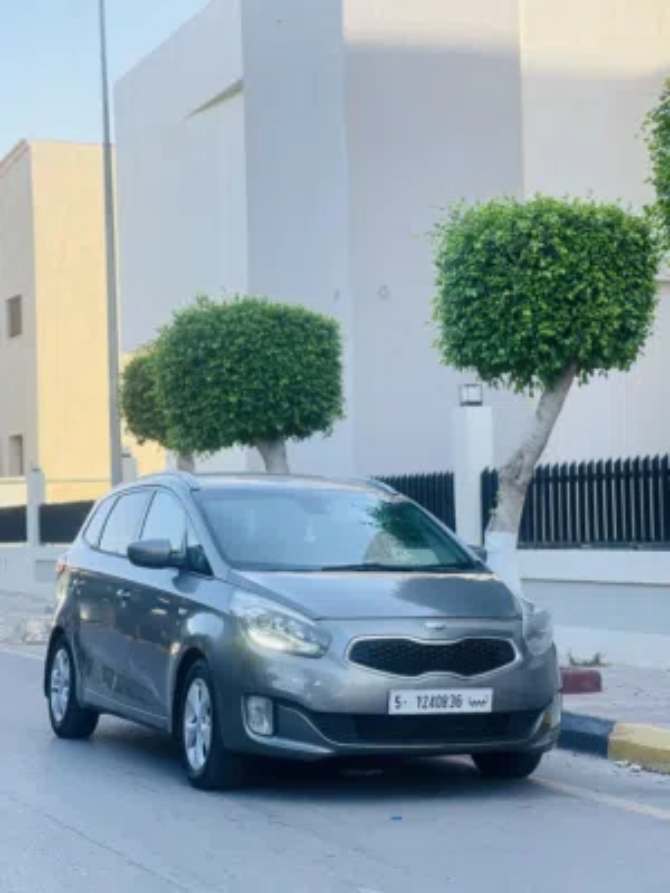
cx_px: 335
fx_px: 1987
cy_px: 446
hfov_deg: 19.1
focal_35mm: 77
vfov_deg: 25.3
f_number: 2.8
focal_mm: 9
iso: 25
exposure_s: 1/121
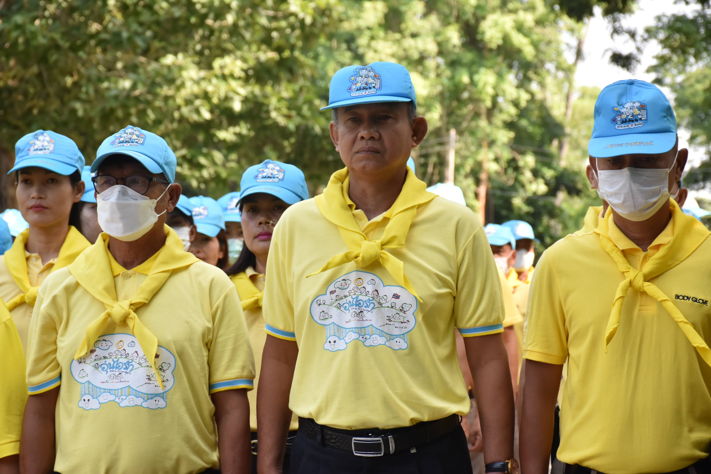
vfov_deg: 10.8
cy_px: 237
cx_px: 356
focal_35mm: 128
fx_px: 2518
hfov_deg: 16.1
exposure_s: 1/200
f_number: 7.1
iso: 400
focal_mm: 85
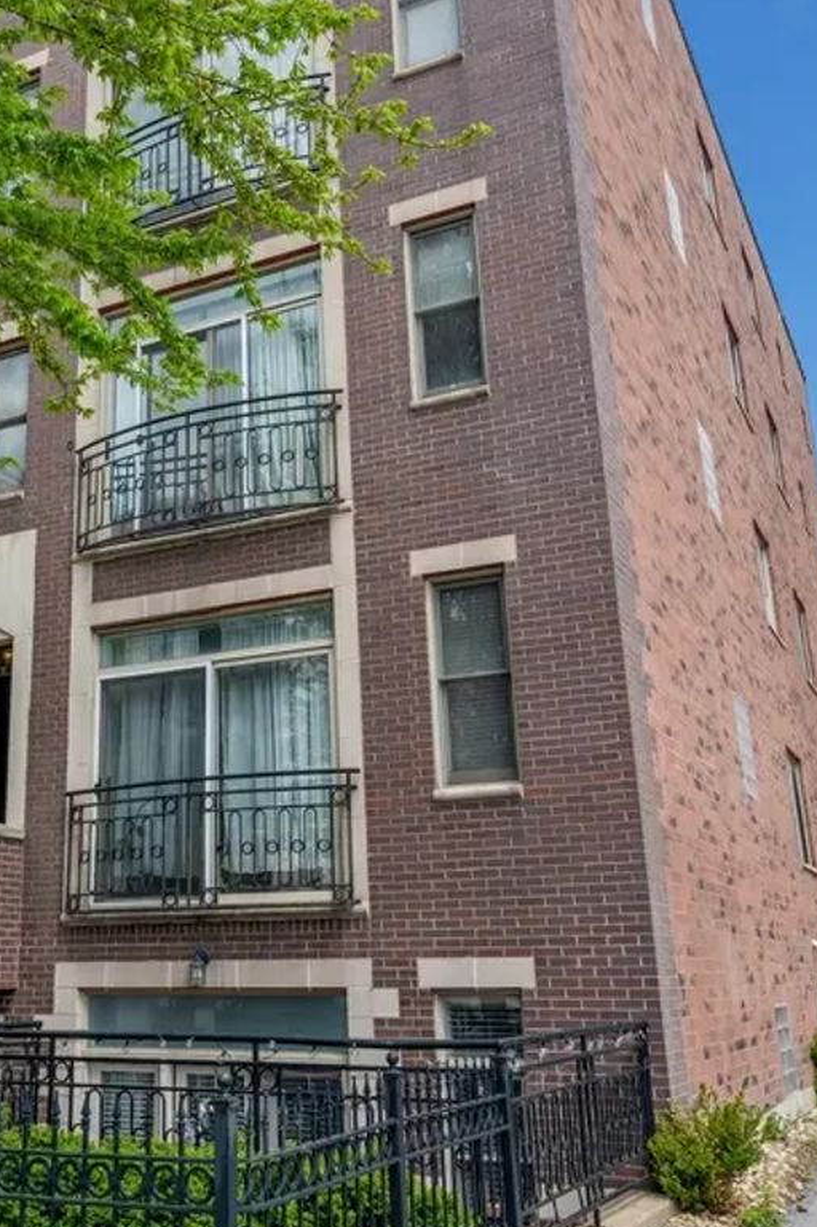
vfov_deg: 50.6
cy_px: 536
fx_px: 1295
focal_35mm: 38
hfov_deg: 34.4
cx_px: 222
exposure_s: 1/80
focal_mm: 19
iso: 100
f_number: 11
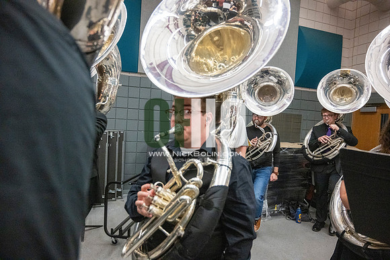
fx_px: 260
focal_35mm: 24
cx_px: 195
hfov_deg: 73.7
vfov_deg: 53.2
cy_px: 130
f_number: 4
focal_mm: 24
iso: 10000
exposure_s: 1/500
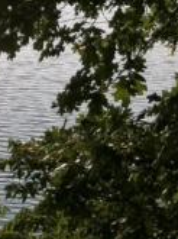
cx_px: -87
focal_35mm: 136
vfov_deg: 14.1
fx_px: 936
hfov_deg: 10.5
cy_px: -49
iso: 80
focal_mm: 3.85
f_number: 2.8
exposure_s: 1/882
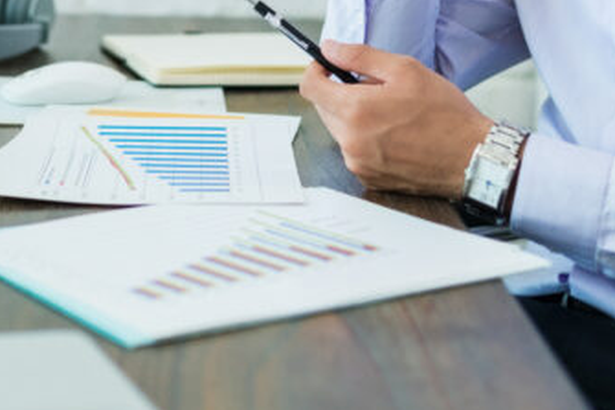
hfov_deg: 18.9
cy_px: -157
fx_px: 1827
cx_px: 112
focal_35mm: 107
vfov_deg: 12.3
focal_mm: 35
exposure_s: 1/100
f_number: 1.8
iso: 800
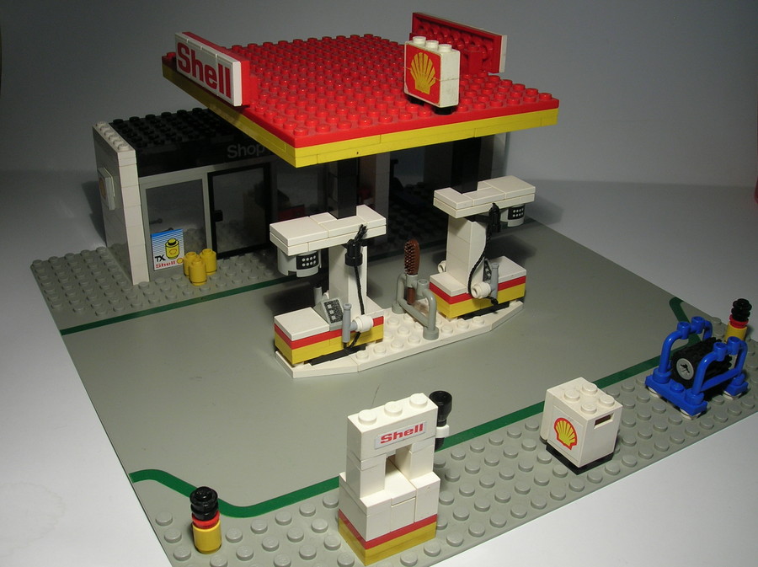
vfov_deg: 39.6
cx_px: 379
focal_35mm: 36
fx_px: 787
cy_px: 284
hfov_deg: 51.4
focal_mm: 6
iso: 50
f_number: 4.9
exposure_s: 1/18.6
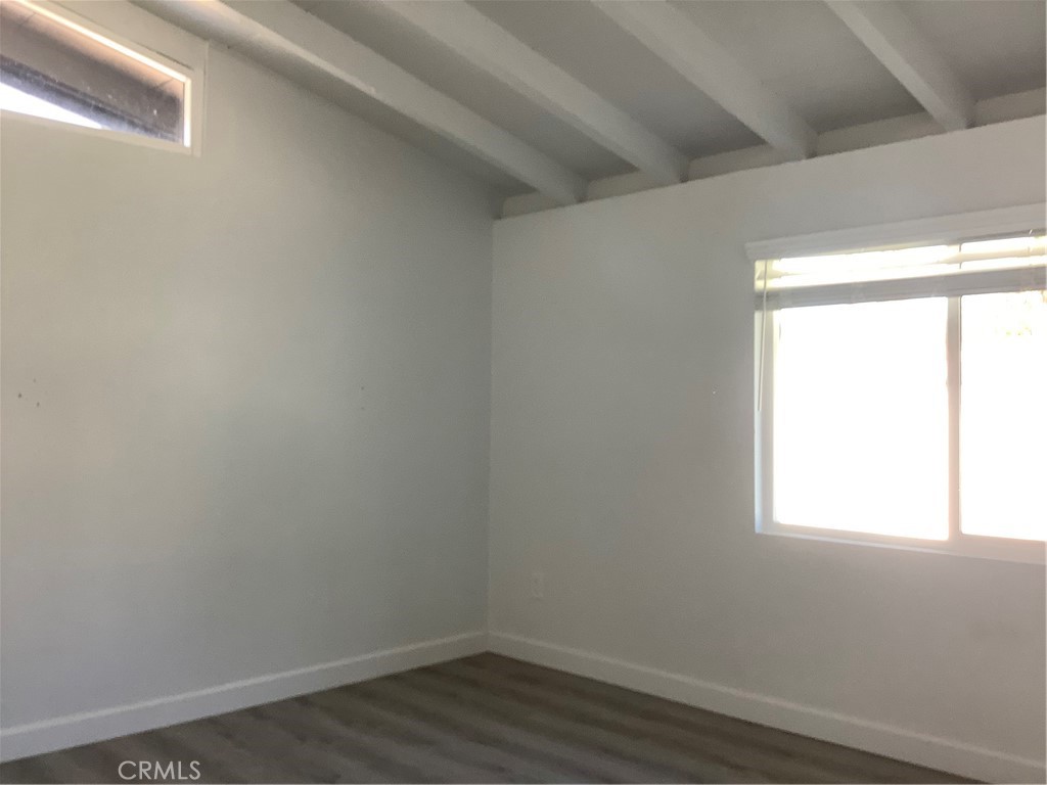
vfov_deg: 45.4
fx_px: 938
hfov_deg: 58.4
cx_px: 524
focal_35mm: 31
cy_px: 392
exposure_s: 1/60
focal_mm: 3.3
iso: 64
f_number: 2.4
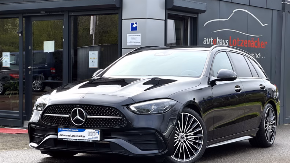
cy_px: 103
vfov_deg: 14.2
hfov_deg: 25.0
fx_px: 653
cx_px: 146
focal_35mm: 85
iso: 32
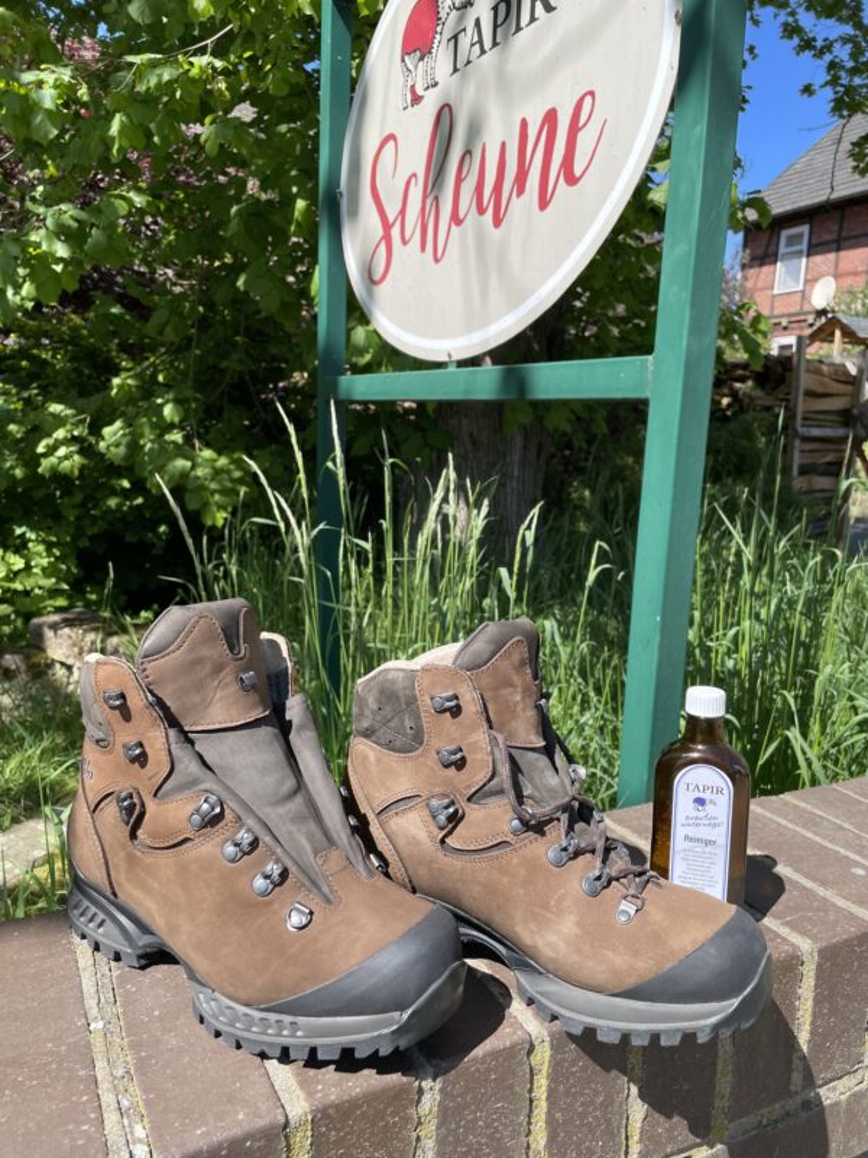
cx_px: 434
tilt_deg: -9.5
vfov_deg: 67.3
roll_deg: -2.7
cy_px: 579
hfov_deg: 53.1
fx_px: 869
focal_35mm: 26
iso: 32
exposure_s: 1/1289
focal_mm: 4.2
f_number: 1.6
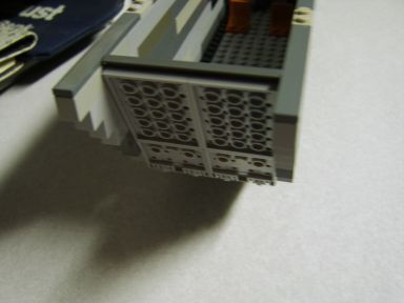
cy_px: 152
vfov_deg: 45.4
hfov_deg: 58.4
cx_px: 202
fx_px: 362
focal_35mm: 31
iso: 71
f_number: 2.7
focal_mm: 8.13
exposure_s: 1/7
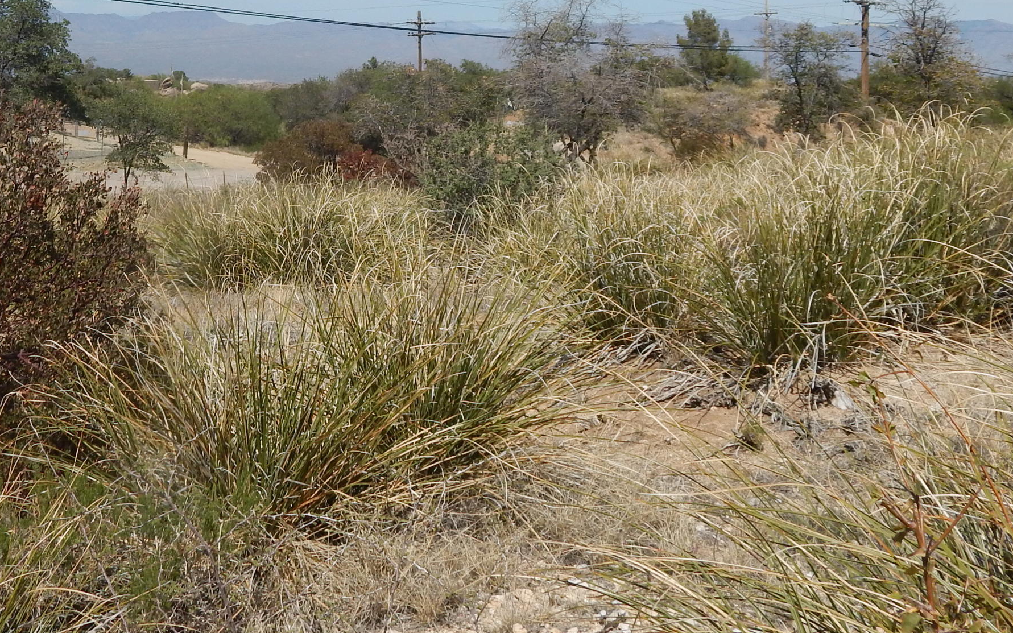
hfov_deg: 39.8
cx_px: 327
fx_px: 1380
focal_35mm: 50
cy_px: 6
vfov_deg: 24.7
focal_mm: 5.1
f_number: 6.3
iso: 125
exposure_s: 1/640
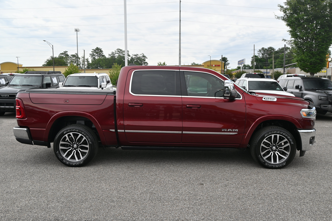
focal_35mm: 32
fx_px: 290
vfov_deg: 41.7
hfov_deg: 59.5
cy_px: 110
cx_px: 166
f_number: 5
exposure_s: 1/125
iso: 100
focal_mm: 21
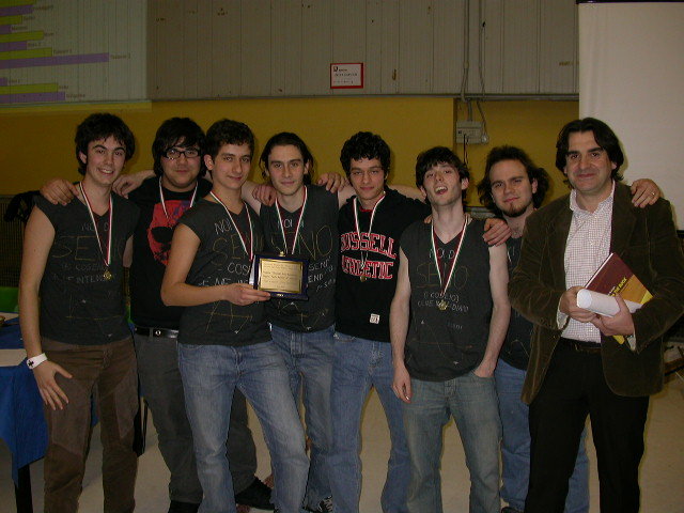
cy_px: 256
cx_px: 342
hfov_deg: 49.0
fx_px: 751
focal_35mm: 38
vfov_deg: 37.7
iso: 100
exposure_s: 1/60
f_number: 2.6
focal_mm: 7.85
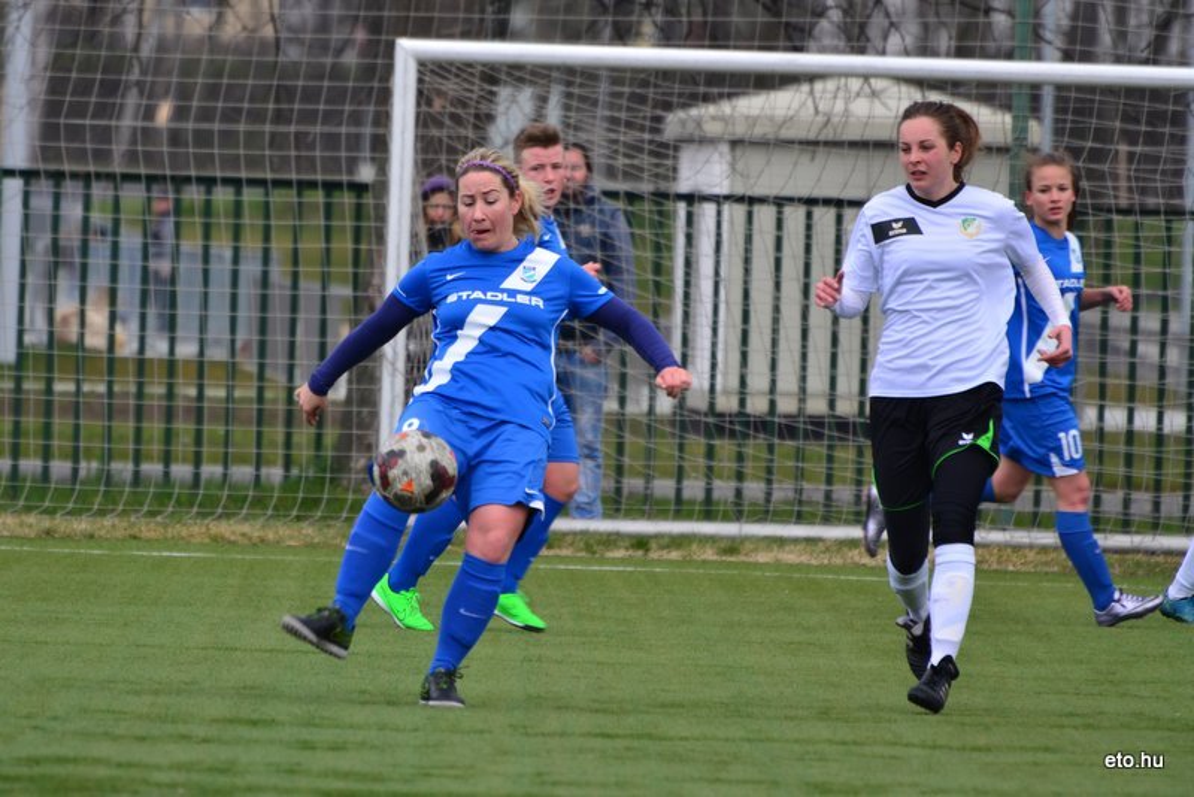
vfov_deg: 3.1
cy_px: 398
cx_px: 597
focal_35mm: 450
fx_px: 14930
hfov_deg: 4.6
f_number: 5.6
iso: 200
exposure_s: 1/400
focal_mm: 300
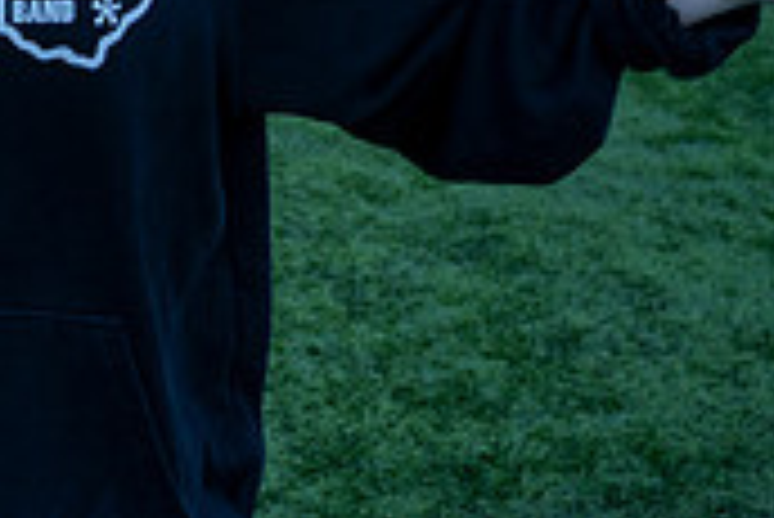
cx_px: -140
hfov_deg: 23.1
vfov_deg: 15.1
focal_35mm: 81
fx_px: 1743
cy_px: -345
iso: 125
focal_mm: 24
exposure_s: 1/400
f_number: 4
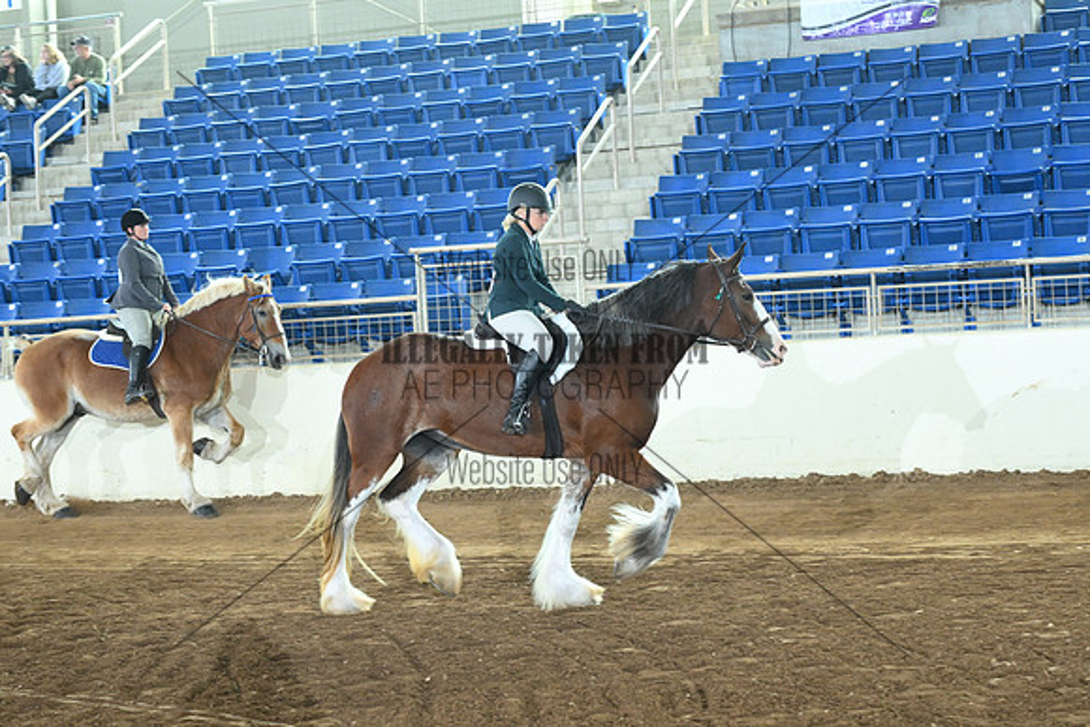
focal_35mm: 69
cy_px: 364
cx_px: 545
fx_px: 2090
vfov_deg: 19.7
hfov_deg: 29.2
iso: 2000
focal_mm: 46
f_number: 4.5
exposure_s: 1/211
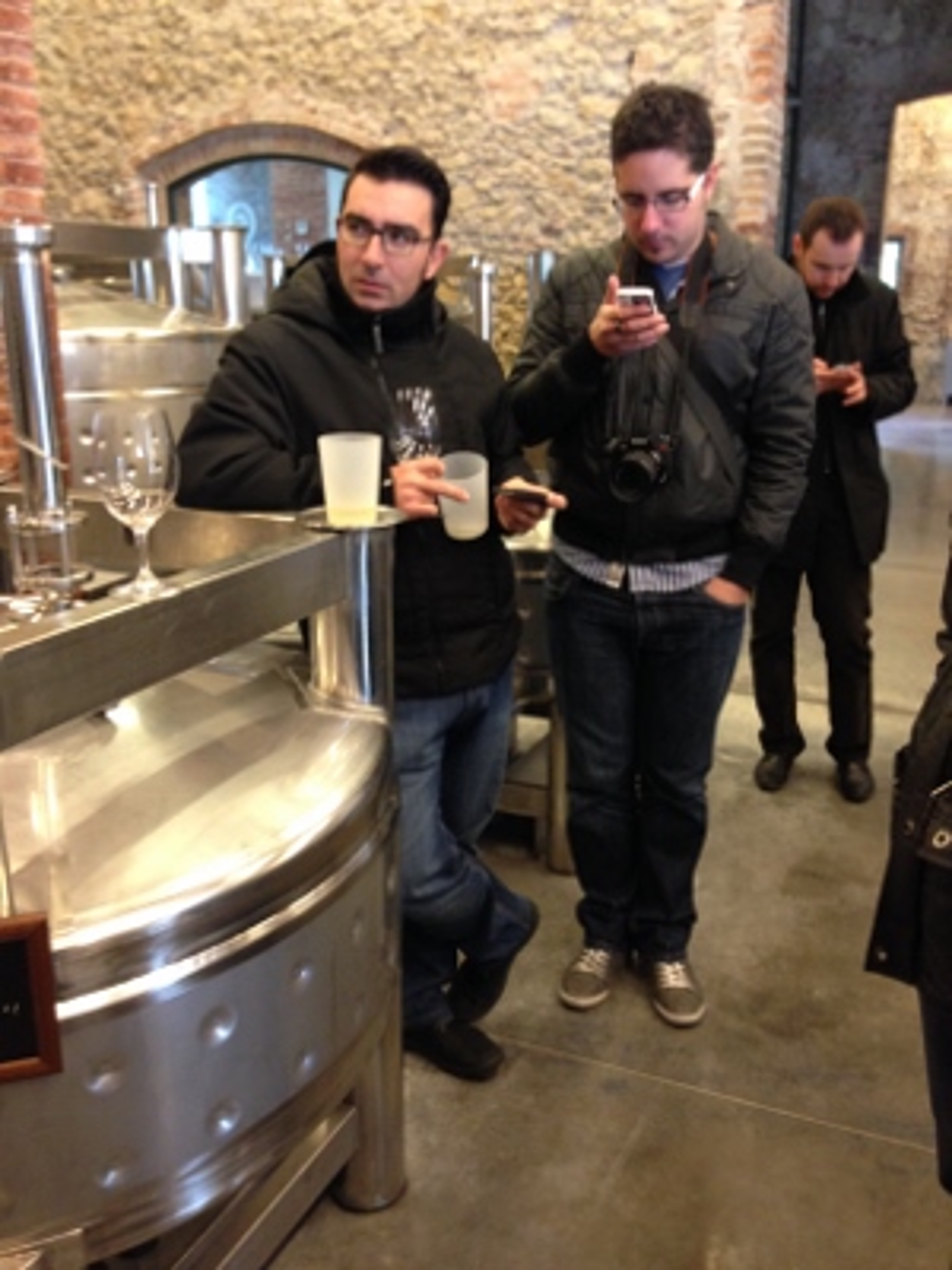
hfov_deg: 42.9
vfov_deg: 55.4
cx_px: 476
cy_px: 635
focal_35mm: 33
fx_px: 1210
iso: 200
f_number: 2.4
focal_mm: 4.12
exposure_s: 1/20
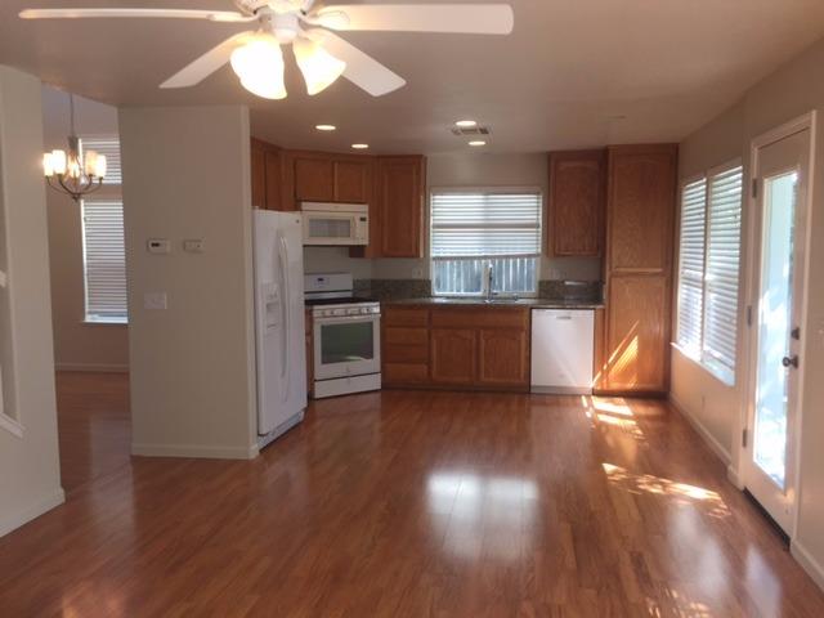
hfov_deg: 61.7
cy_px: 309
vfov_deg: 48.2
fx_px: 690
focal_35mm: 29
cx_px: 412
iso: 32
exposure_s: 1/40
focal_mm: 4.15
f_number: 2.2
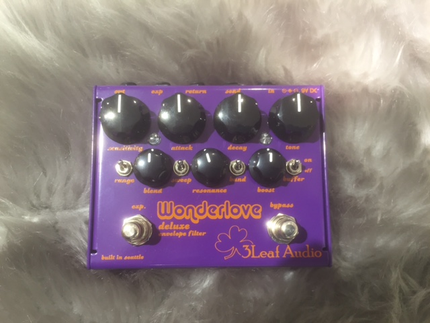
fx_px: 360
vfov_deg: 48.2
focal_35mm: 29
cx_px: 215
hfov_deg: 61.7
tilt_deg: -83.7
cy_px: 162
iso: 80
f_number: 2.2
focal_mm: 4.15
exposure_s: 1/30
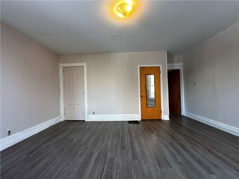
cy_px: 90
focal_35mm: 14
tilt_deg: +0.9
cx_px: 120
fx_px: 97
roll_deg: +1.5
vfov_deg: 85.7
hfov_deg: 102.1
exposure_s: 1/120
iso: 160
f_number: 2.2
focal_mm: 2.22
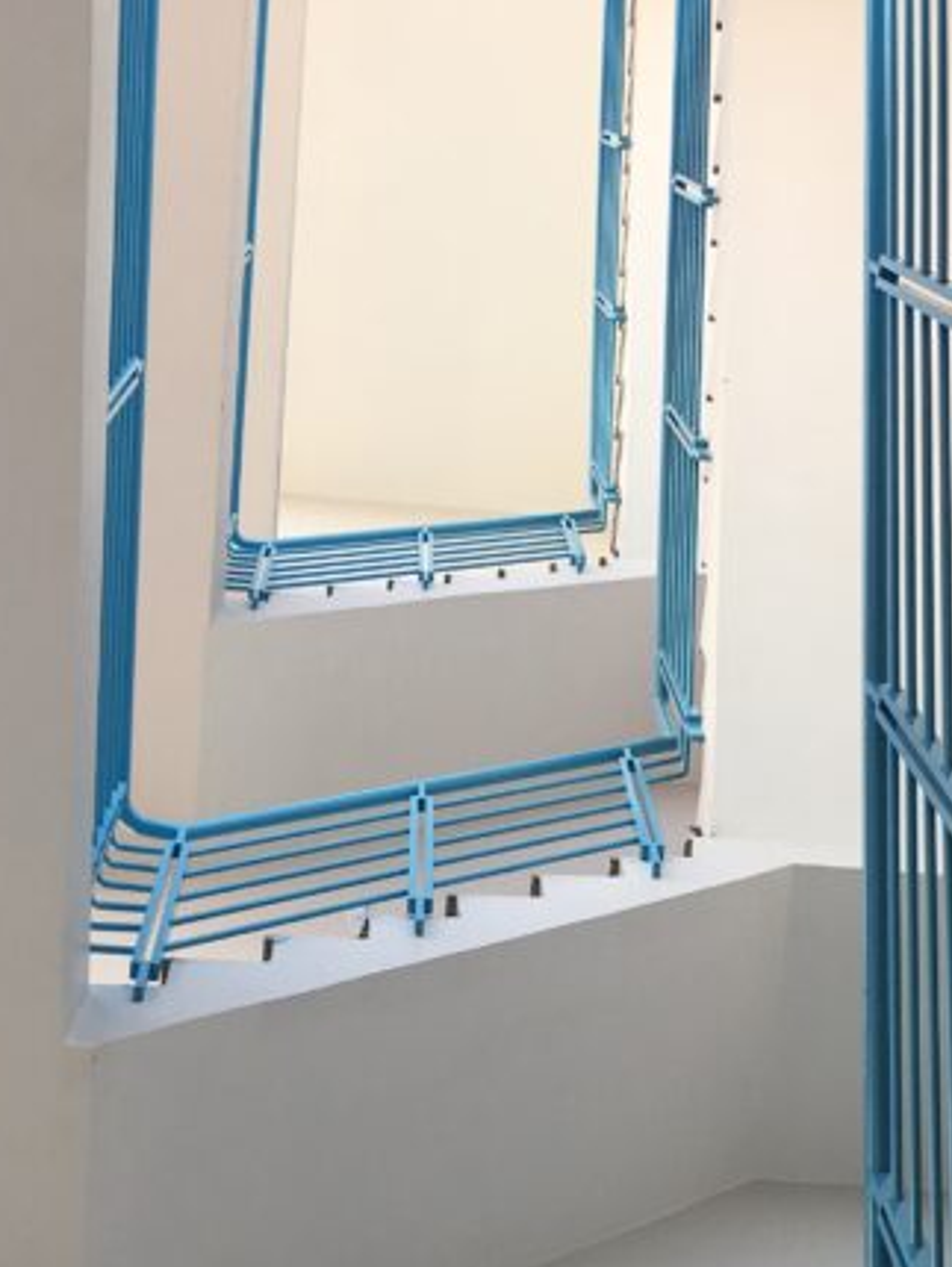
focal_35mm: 69
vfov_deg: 27.8
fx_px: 2528
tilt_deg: +71.8
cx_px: 480
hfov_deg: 21.3
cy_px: 937
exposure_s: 1/237
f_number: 2.2
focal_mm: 4.15
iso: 25
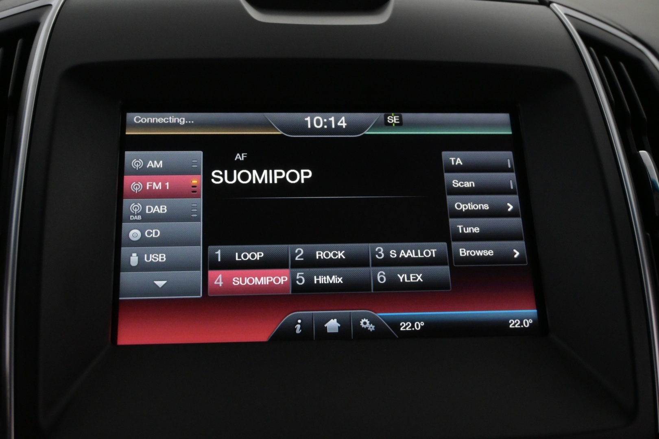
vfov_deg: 30.8
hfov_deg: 45.0
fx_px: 796
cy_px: 220
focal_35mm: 44
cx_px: 330
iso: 2500
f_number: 5.6
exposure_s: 1/125
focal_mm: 29
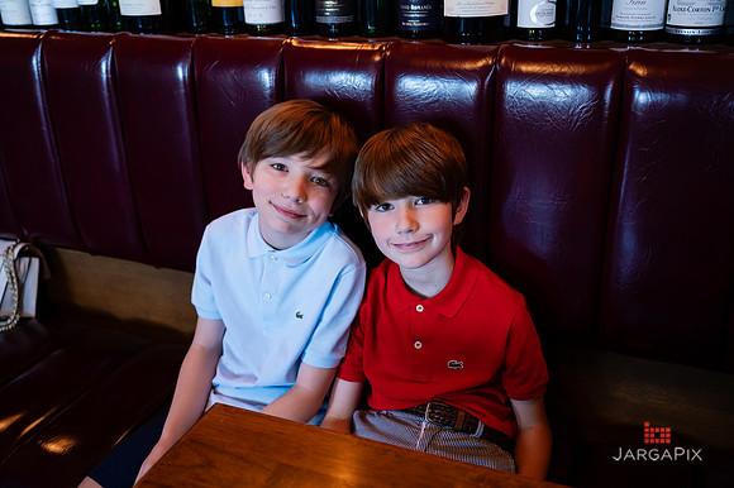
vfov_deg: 38.8
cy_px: 232
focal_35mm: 34
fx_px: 694
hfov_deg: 55.7
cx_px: 368
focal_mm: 31.5
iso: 1250
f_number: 3.2
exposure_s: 1/200
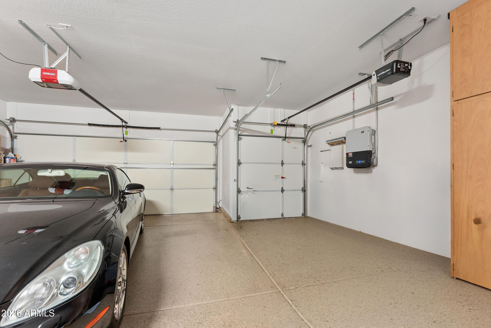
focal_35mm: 14
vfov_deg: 81.2
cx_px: 246
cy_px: 164
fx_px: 191
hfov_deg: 104.3
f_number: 9
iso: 320
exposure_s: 1.3
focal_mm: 14
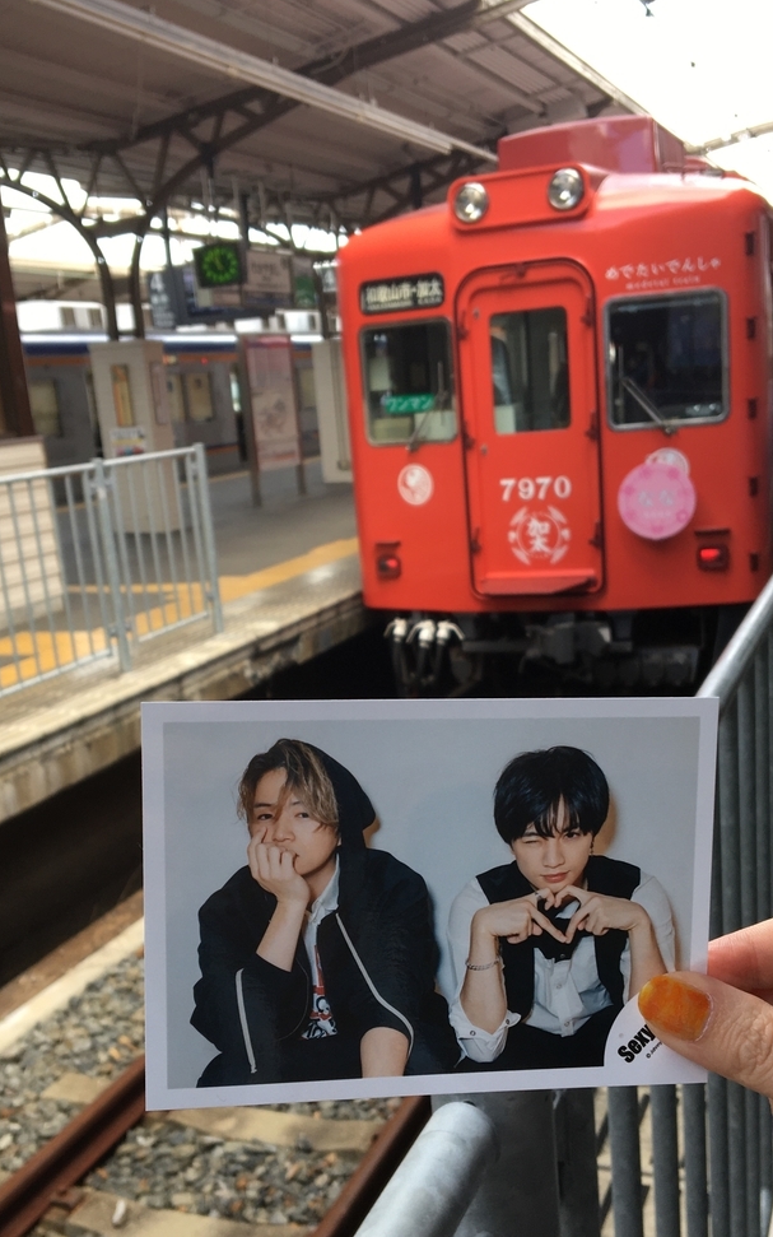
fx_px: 1281
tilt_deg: -14.5
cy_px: 712
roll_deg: +4.3
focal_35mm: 38
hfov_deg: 33.6
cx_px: 364
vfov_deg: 51.3
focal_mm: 4.15
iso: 25
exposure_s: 1/120
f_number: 2.2
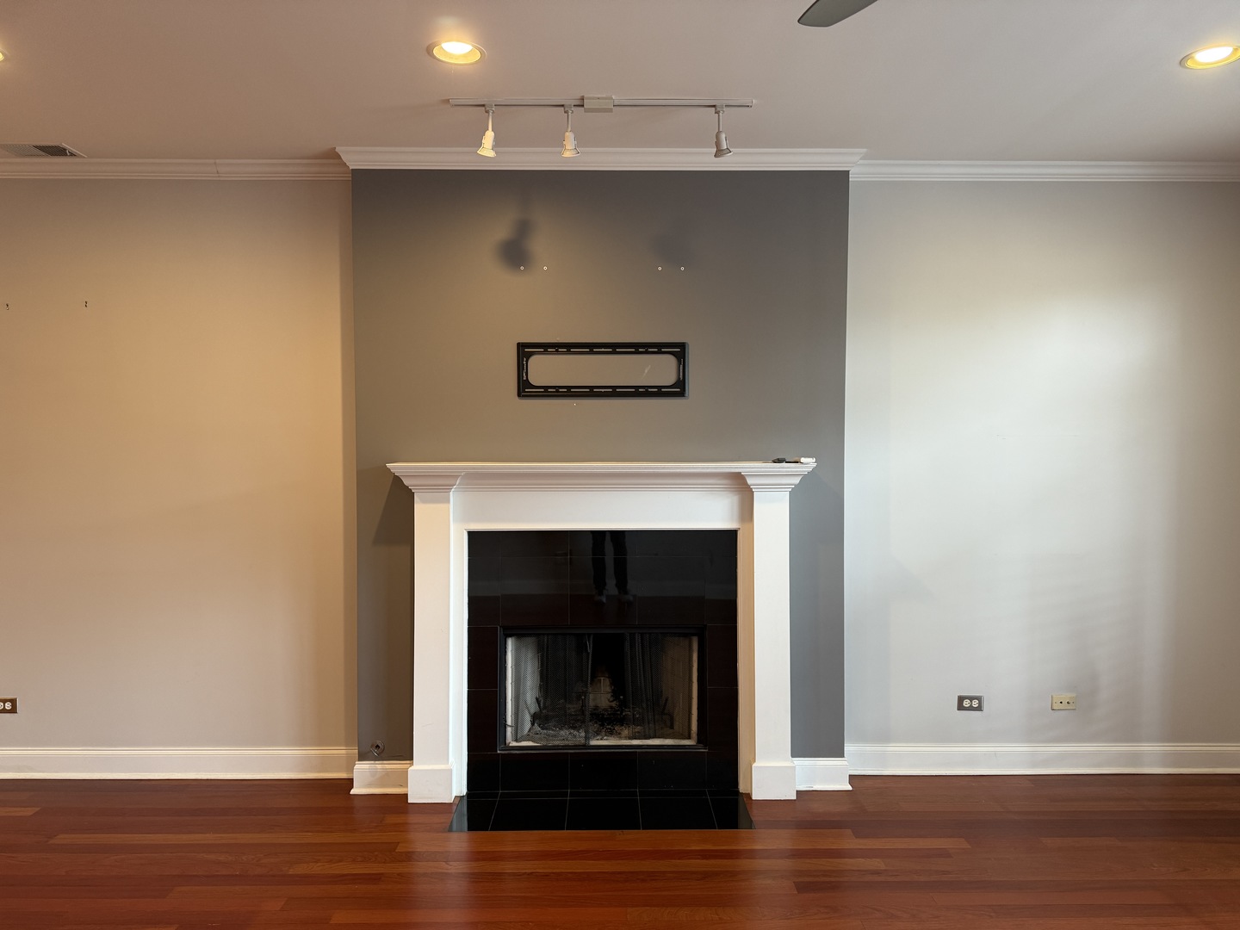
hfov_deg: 71.6
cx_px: 620
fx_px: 860
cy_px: 465
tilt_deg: -1.1
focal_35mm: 24
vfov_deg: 56.8
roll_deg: +0.0
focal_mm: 6.76
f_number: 1.78
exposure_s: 1/60
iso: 160
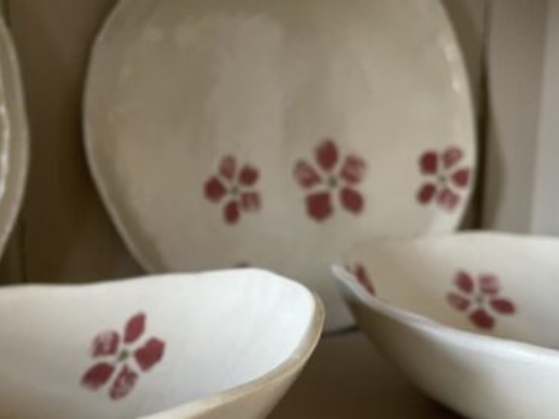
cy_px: 310
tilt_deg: -11.0
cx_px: 239
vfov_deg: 33.0
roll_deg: +0.6
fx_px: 694
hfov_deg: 43.7
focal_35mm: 43
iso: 320
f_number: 1.6
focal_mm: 4.2
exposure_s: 1/60
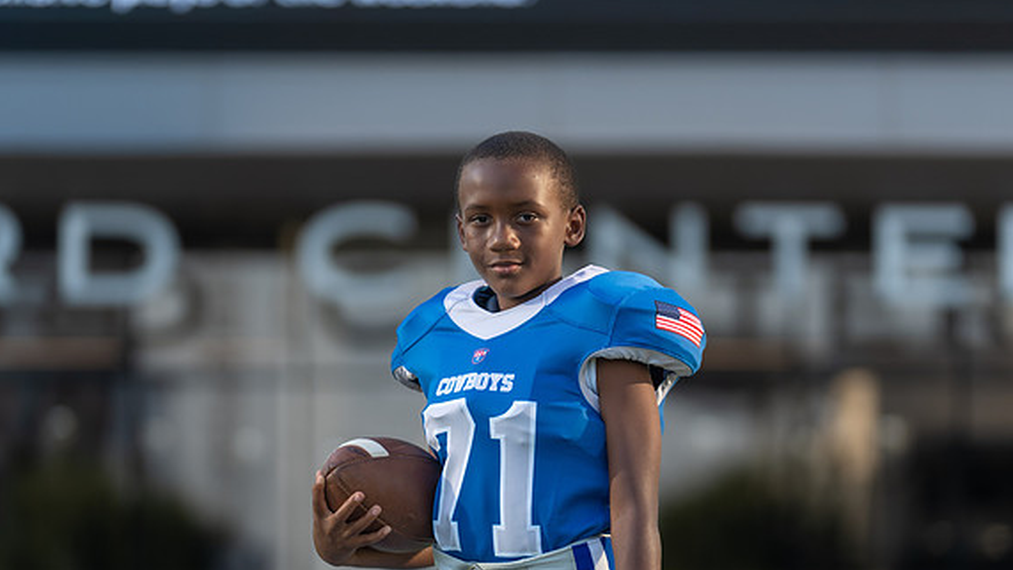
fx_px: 5640
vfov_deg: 5.8
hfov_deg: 10.3
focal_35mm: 210
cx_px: 492
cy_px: 370
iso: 100
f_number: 2.8
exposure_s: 1/640
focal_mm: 147
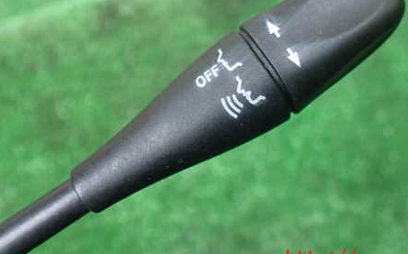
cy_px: 64
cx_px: 218
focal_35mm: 43
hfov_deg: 46.2
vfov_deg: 29.4
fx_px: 478
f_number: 2.3
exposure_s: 1/125
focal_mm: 5.4
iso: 400
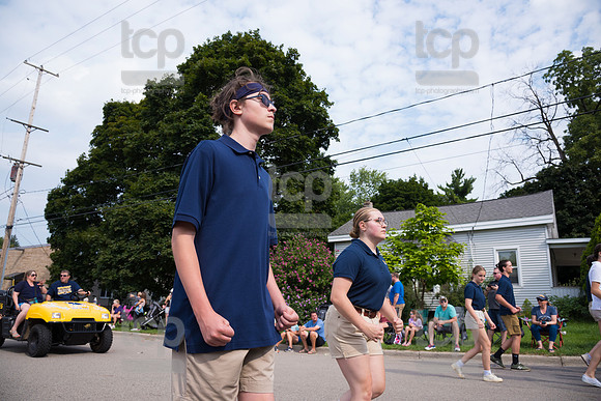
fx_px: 401
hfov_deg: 73.7
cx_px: 300
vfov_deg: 53.2
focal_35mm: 24
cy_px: 200
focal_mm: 24
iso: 320
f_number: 6.3
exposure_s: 1/500
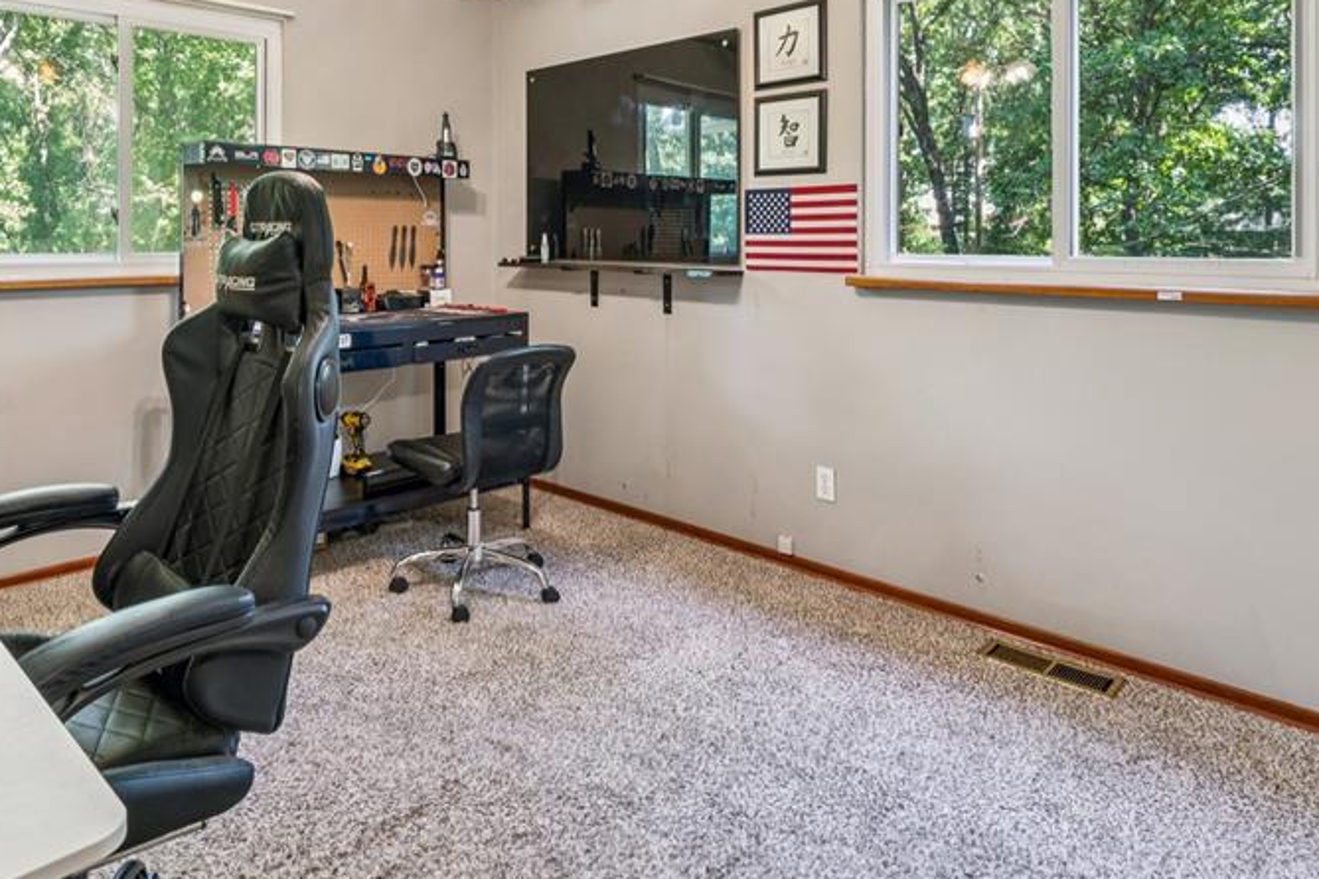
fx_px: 893
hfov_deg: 72.1
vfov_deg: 50.8
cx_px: 523
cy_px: 251
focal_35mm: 24
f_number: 13
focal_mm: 15.9
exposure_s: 1/1.67
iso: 320
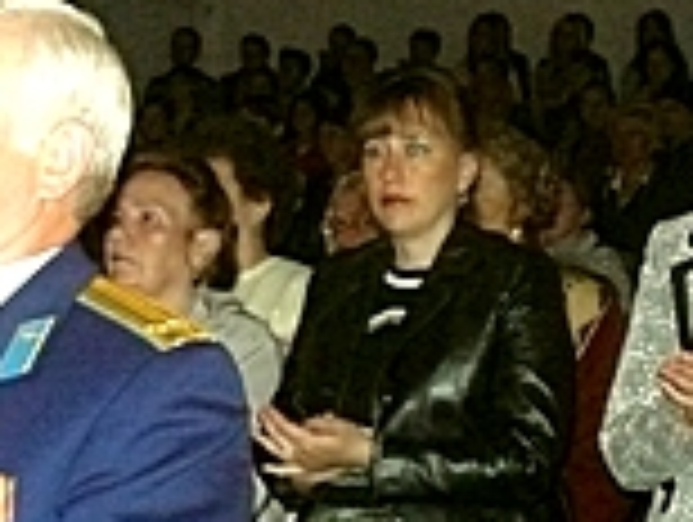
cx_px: 594
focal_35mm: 140
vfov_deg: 10.6
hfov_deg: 14.0
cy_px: 441
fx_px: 2807
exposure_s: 1/30
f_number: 2.8
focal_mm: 6
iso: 400
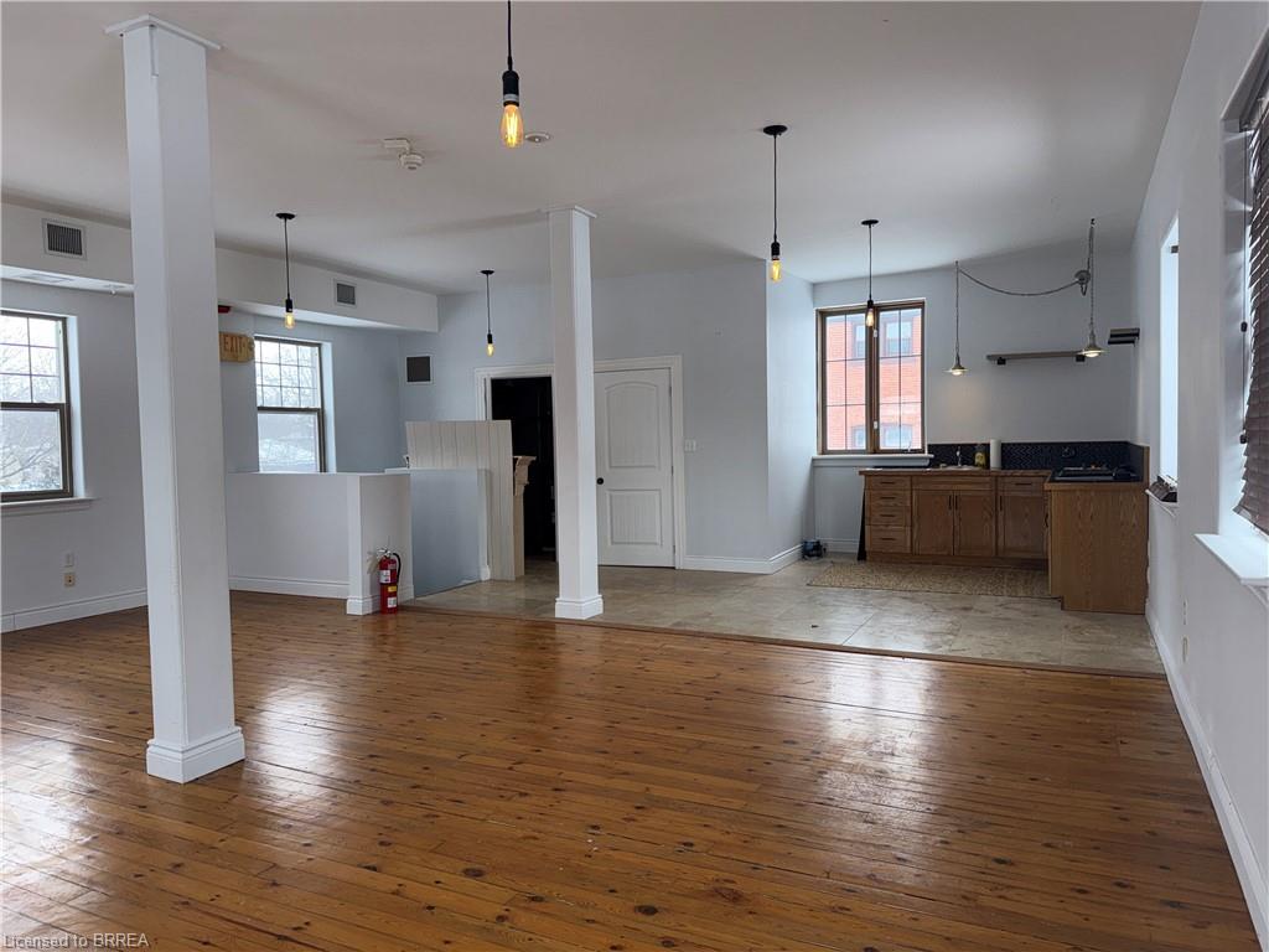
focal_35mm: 24
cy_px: 476
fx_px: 880
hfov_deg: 71.6
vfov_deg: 56.8
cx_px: 634
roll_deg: +0.9
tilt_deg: -2.9
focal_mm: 6.76
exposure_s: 1/277
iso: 64
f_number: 1.78
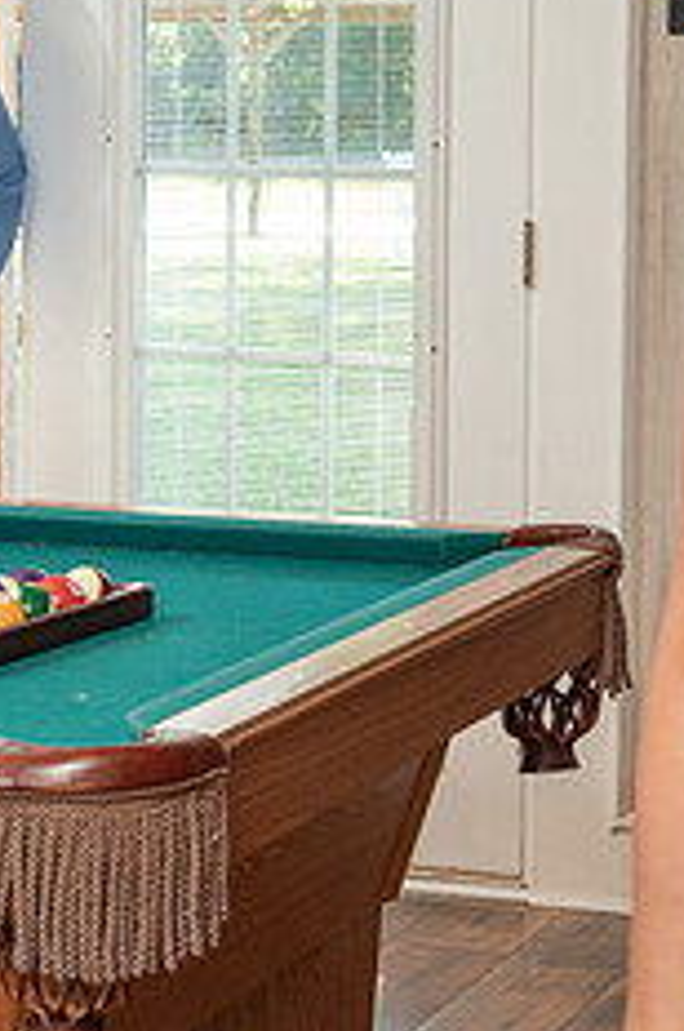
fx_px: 3401
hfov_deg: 11.5
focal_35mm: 119
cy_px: 225
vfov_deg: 17.1
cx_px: 290
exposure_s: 1/250
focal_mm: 46
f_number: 5.6
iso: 1000
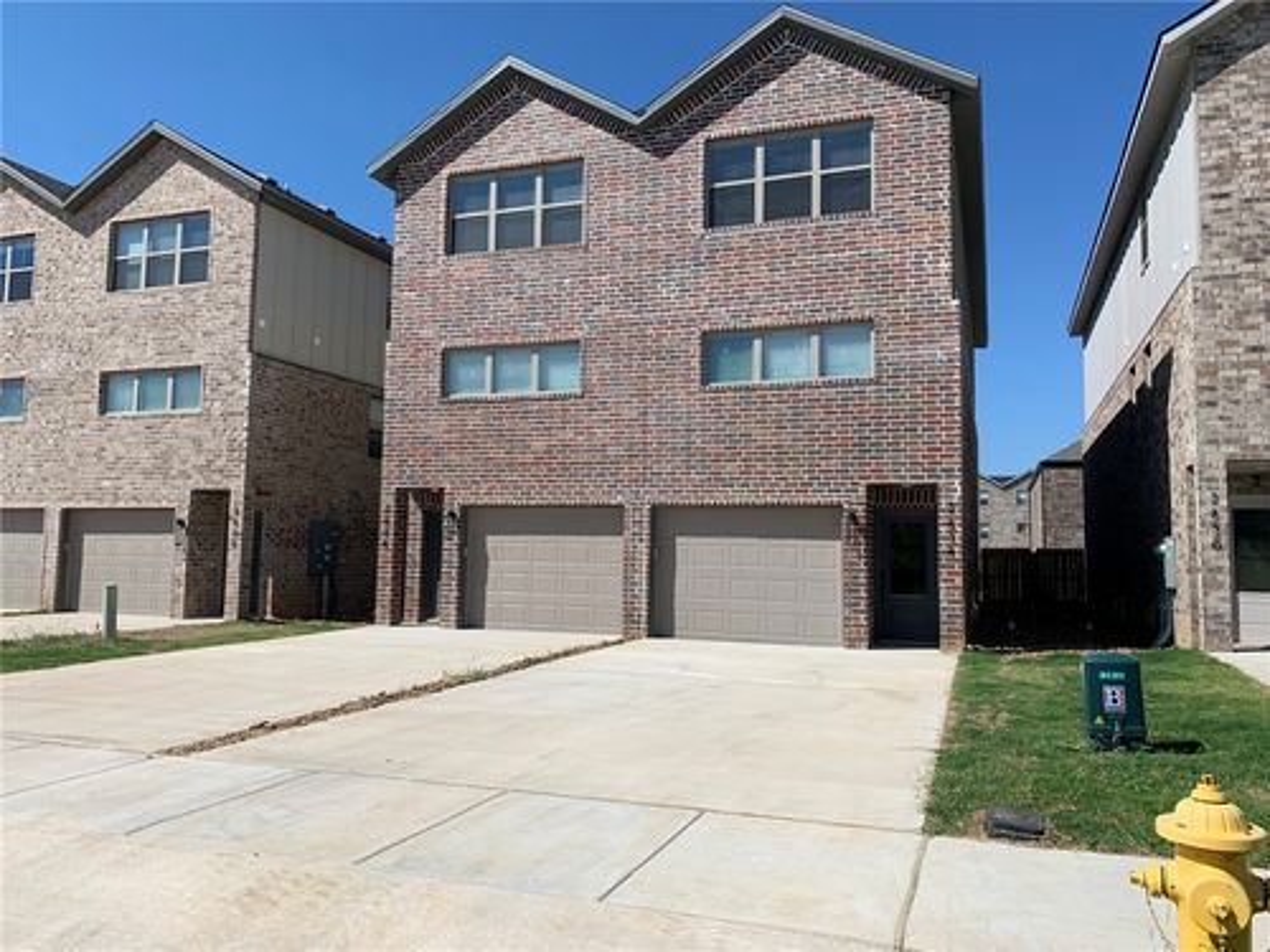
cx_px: 635
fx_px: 954
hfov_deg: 67.3
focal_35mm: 26
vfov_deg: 53.1
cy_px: 476
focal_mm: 4.25
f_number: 1.8
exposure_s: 1/3521
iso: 25
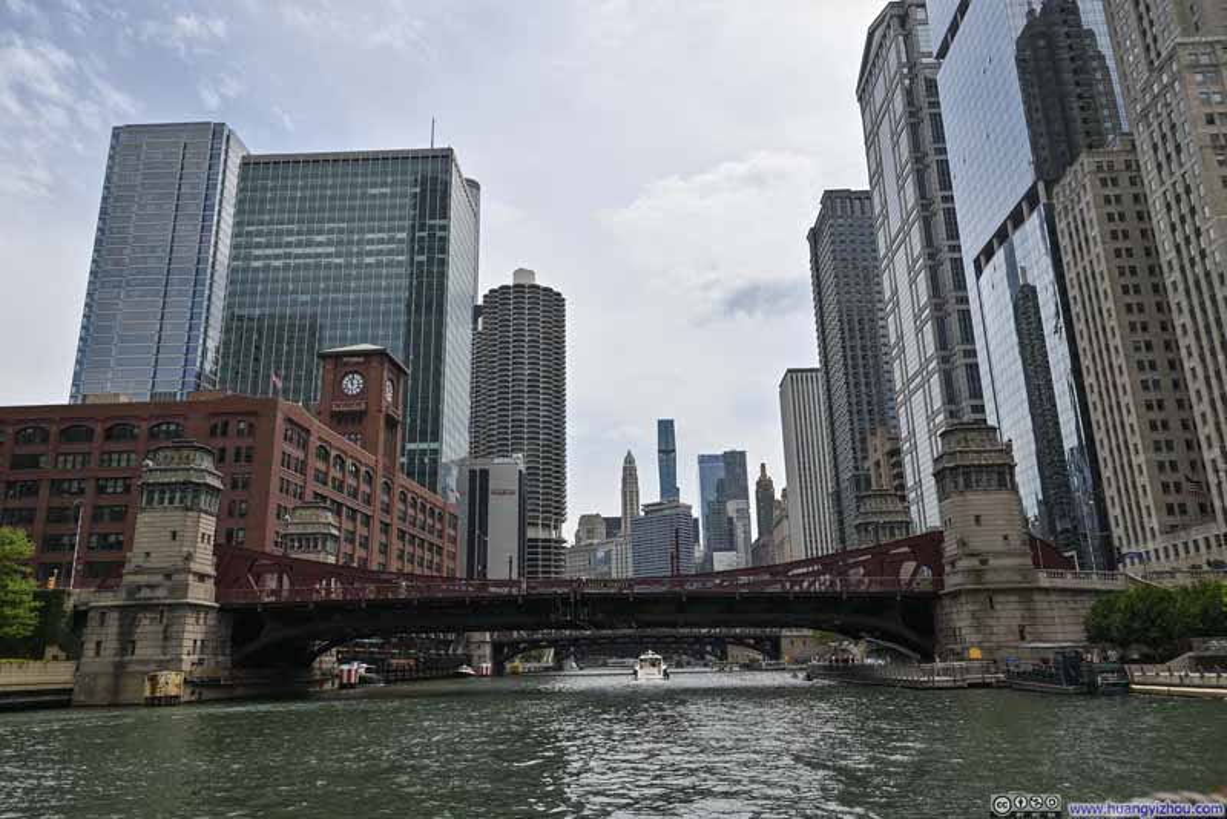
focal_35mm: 24
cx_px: 614
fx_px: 818
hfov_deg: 73.7
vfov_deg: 53.2
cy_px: 410
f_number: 5
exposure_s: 1/1600
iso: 100
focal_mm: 24
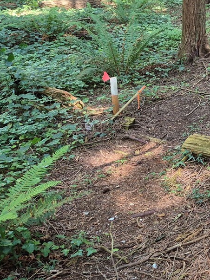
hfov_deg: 20.9
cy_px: 35
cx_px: 301
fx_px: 494
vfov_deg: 30.5
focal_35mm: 61
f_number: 1.8
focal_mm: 5.4
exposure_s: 1/120
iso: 250
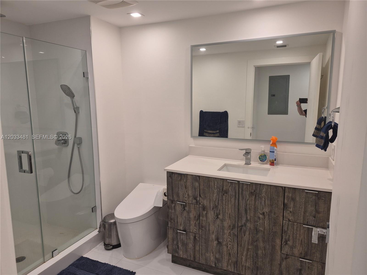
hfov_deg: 73.9
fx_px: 244
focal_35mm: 23
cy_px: 138
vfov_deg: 58.9
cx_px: 184
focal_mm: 5.4
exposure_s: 1/120
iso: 100
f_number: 1.8
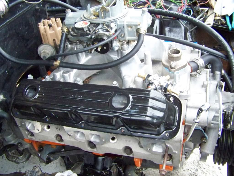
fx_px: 243
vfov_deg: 39.7
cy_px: 88
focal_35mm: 36
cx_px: 117
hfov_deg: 51.4
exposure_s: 1/500
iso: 640
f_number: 2.8
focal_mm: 5.9
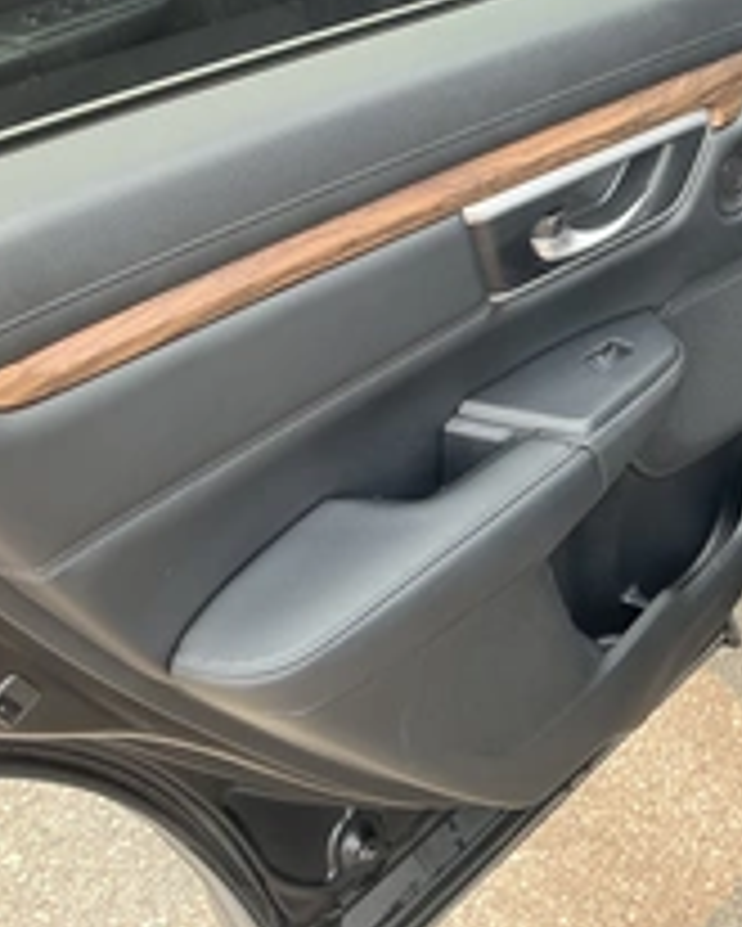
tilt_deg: -29.0
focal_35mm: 53
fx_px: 1454
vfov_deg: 34.9
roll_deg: +0.5
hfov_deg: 26.5
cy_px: 279
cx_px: 805
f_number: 1.8
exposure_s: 1/122
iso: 32
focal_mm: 3
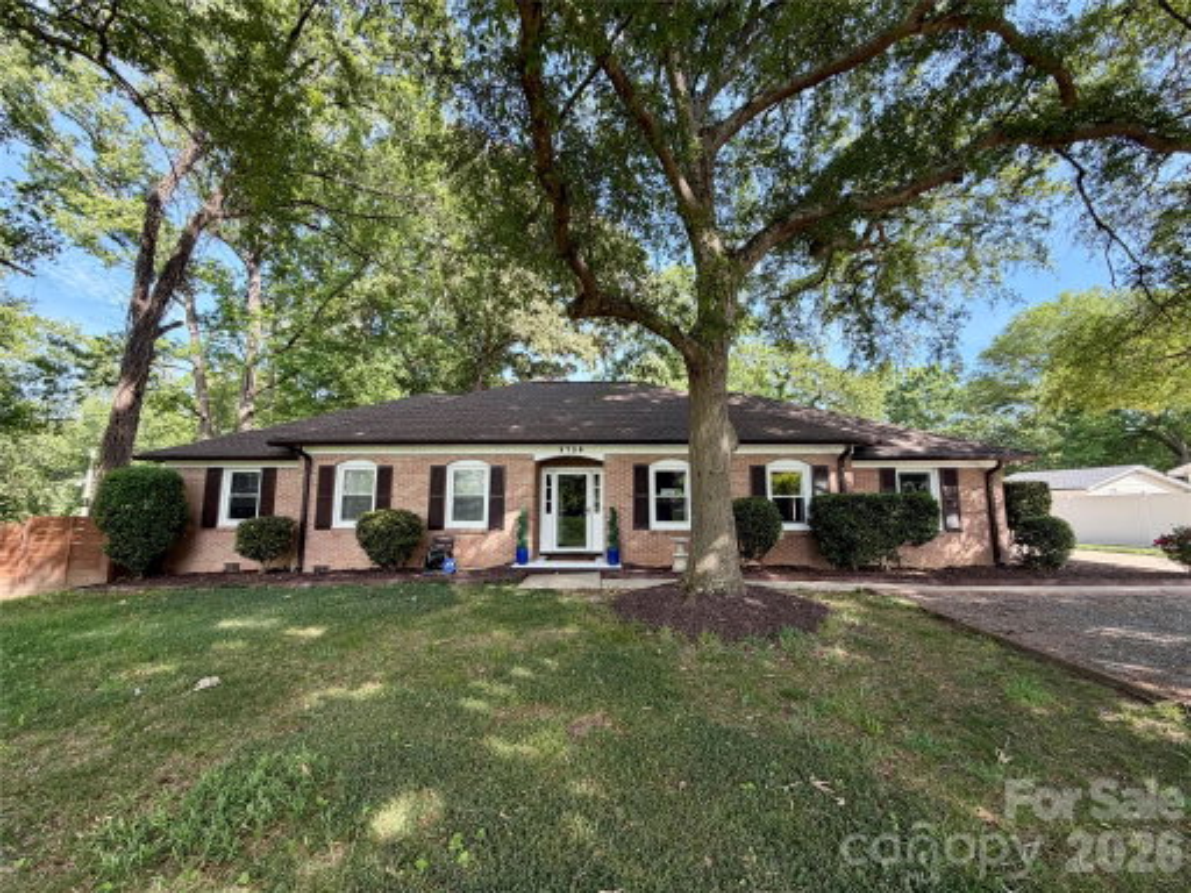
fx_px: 482
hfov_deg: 102.1
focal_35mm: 14
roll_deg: -0.2
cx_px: 596
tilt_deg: +8.3
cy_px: 446
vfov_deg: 85.7
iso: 50
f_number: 2.2
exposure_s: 1/206
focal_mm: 2.22
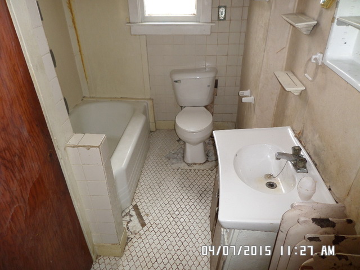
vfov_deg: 56.8
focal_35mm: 24
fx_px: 250
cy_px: 135
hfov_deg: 71.6
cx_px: 180
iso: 100
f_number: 3.1
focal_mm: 4.3
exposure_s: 1/20
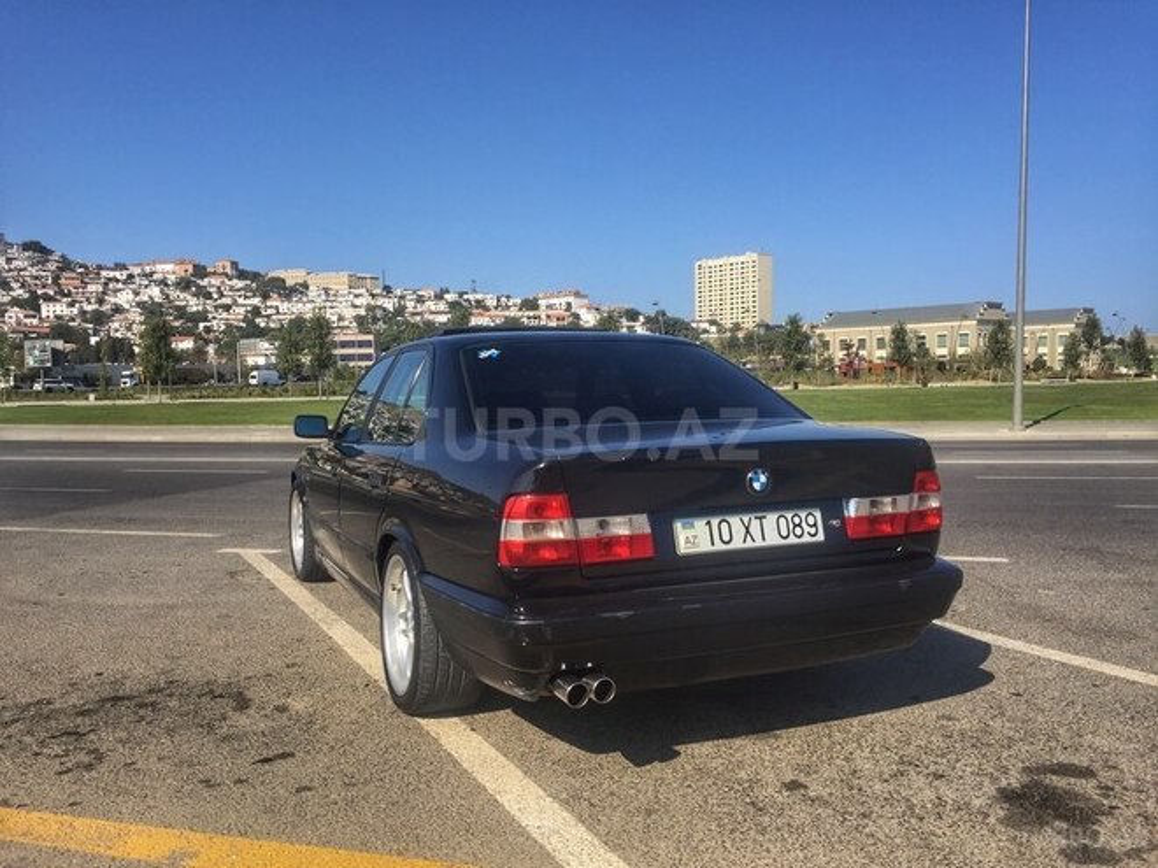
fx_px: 970
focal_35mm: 29
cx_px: 579
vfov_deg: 48.2
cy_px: 434
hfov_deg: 61.7
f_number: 2.2
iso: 32
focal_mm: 4.15
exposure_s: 1/1980
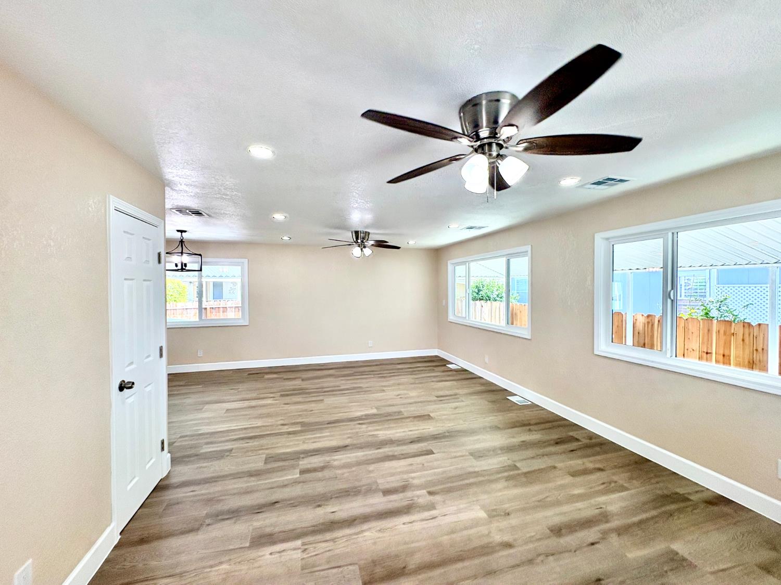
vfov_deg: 85.7
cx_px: 390
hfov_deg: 102.1
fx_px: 316
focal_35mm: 14
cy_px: 292
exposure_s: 1/146
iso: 64
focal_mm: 2.22
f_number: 2.2
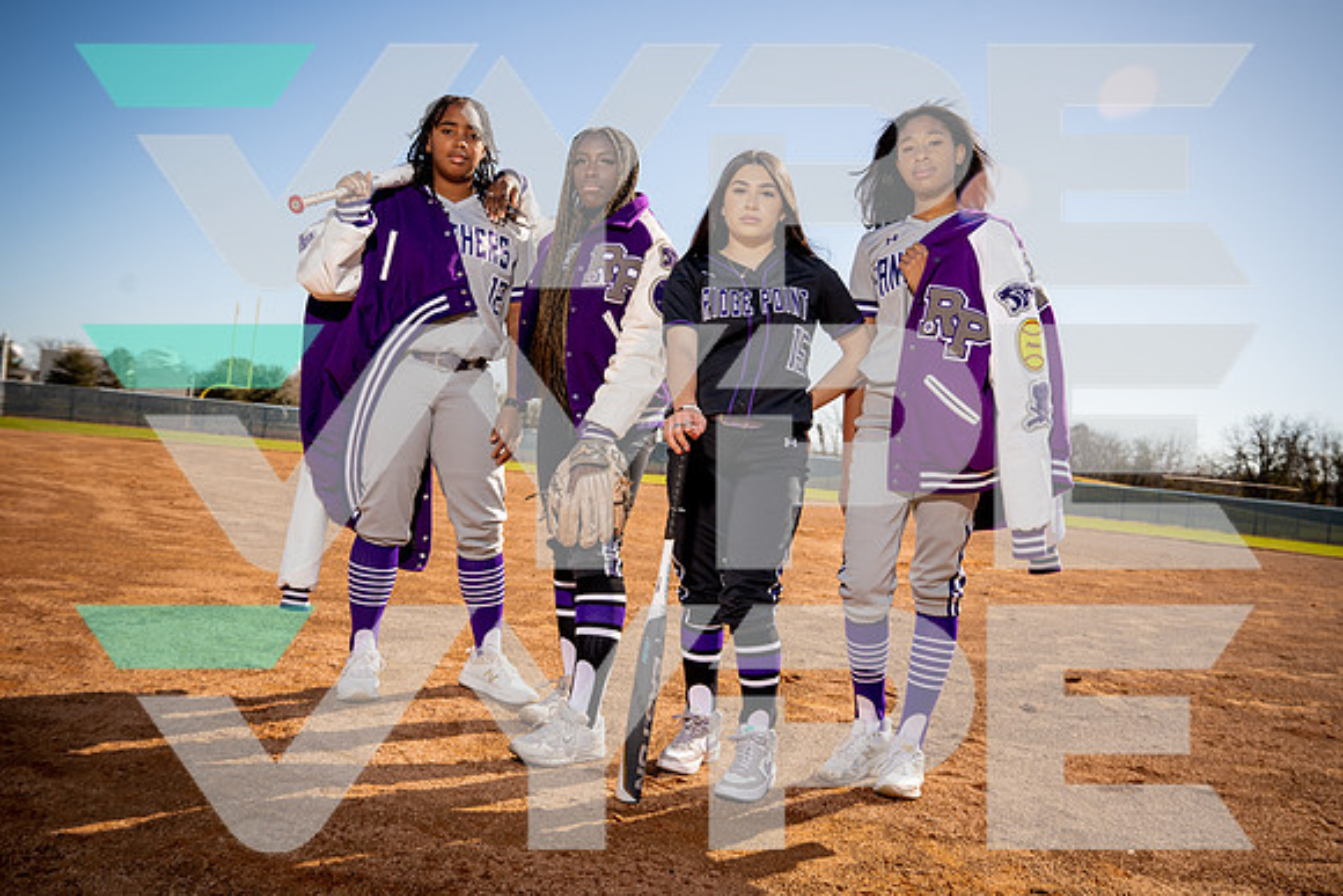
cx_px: 672
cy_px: 448
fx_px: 1119
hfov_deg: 61.9
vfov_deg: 43.6
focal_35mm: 30
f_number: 5.6
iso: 100
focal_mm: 30
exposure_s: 1/250
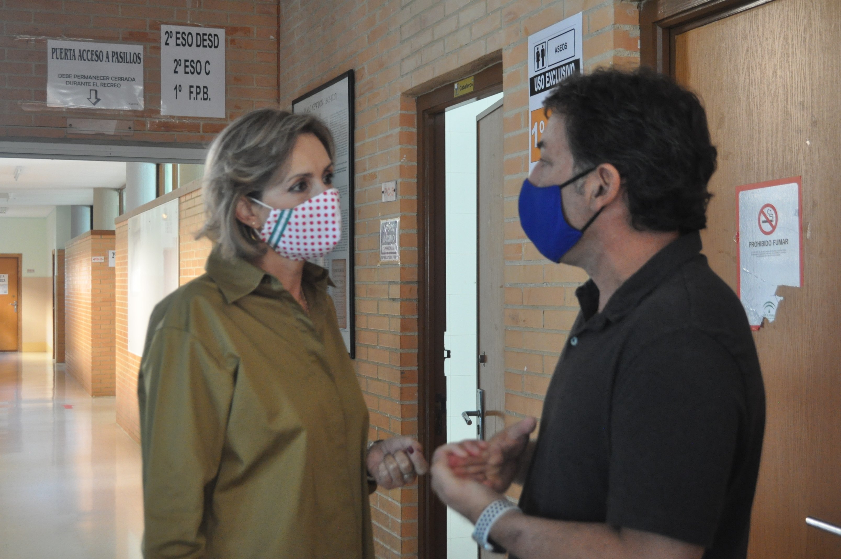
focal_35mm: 48
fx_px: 1120
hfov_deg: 41.2
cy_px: 280
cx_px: 420
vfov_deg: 28.0
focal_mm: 32
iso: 1600
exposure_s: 1/25
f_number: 4.8
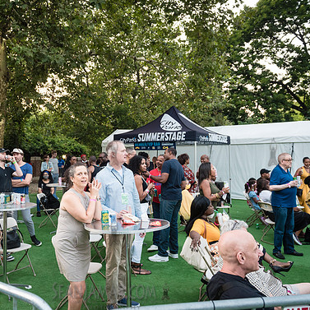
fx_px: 344
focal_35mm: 34
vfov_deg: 48.4
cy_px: 152
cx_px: 113
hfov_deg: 47.9
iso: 1600
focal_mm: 26
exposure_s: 1/125
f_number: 4
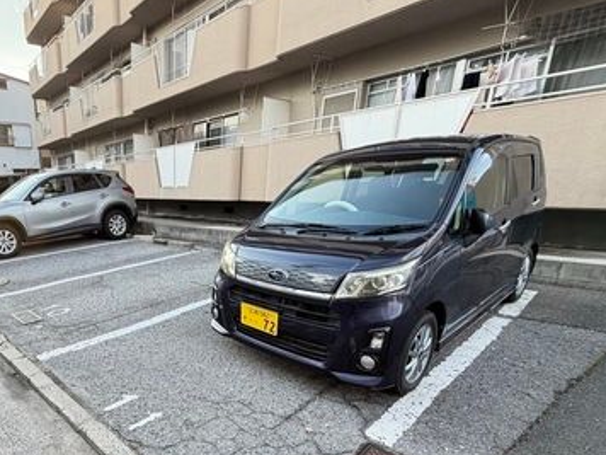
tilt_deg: -17.7
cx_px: 163
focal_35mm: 22
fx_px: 385
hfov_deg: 72.0
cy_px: 314
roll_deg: -1.7
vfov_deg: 59.3
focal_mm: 2.22
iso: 100
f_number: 2.2
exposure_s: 1/121
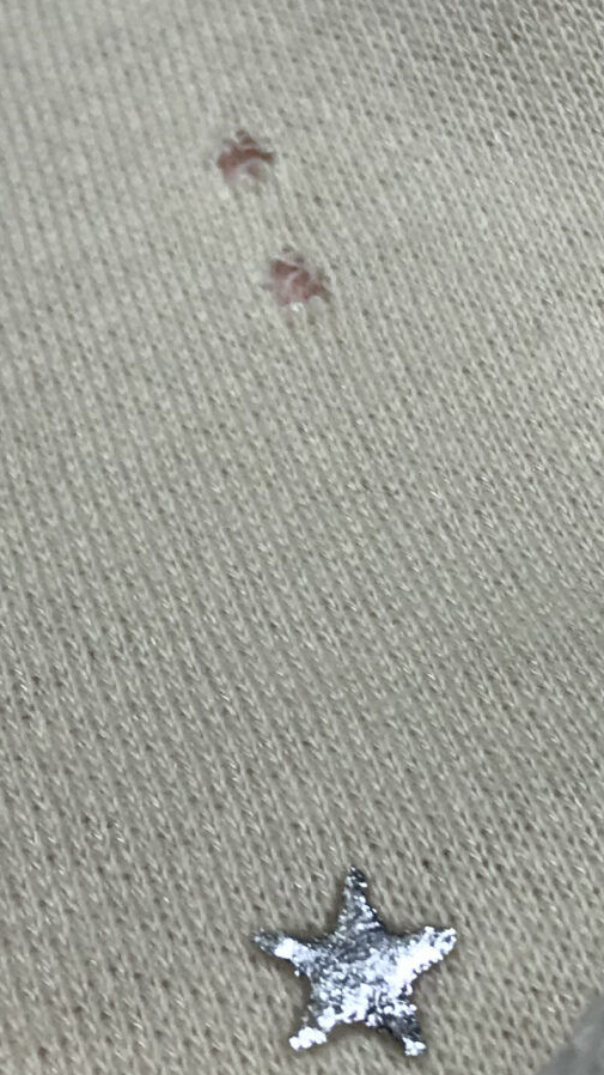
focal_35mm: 87
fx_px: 2478
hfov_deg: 13.9
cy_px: 368
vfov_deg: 24.4
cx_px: 441
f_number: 1.8
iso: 32
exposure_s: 1/50
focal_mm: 3.99
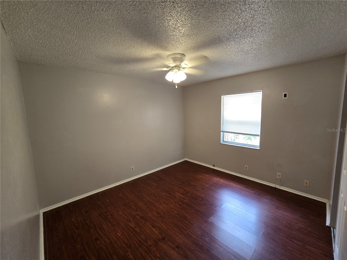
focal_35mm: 13
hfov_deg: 106.2
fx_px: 130
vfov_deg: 89.9
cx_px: 174
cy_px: 130
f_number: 2.2
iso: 125
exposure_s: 1/60
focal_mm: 2.2
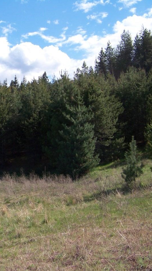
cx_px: 3
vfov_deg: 39.2
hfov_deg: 21.9
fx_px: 380
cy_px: 135
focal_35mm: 53
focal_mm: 5.85
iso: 64
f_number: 2.8
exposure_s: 1/800
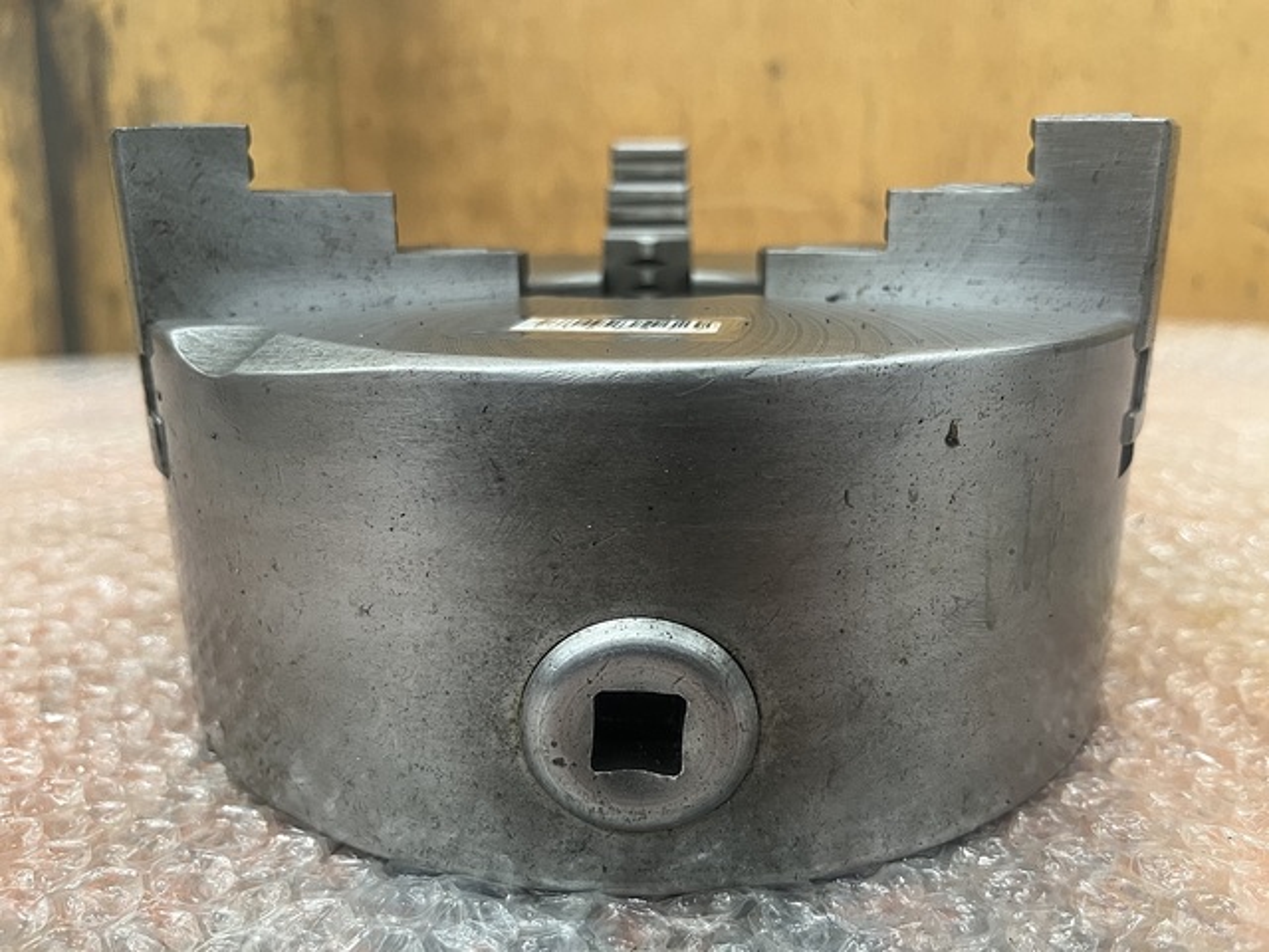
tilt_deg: -17.9
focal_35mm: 26
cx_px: 634
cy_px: 476
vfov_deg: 53.1
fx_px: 953
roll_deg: +1.2
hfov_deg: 67.3
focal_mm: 5.1
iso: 160
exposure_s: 1/50
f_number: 1.6
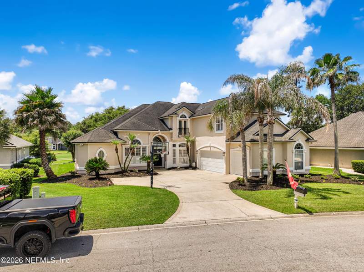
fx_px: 252
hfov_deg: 71.7
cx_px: 182
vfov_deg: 56.7
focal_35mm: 24
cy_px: 136
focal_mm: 12.29
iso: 100
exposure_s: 1/1600
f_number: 2.8
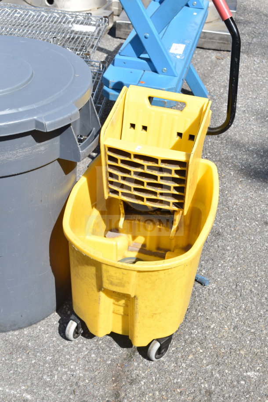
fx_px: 603
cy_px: 201
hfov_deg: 25.1
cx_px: 134
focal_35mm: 54
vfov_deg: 36.9
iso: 200
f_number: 9
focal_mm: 36
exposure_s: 1/320
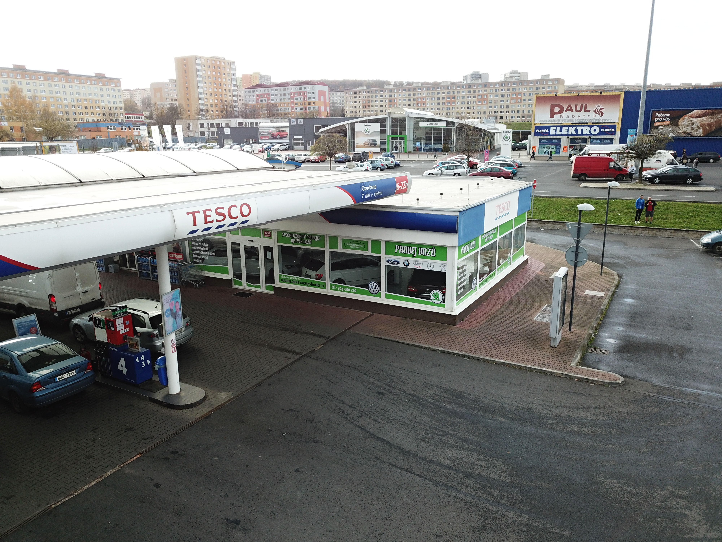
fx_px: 542
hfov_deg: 67.3
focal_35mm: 26
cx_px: 361
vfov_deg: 53.1
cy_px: 271
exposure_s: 1/342
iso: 100
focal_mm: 4.73
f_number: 2.2
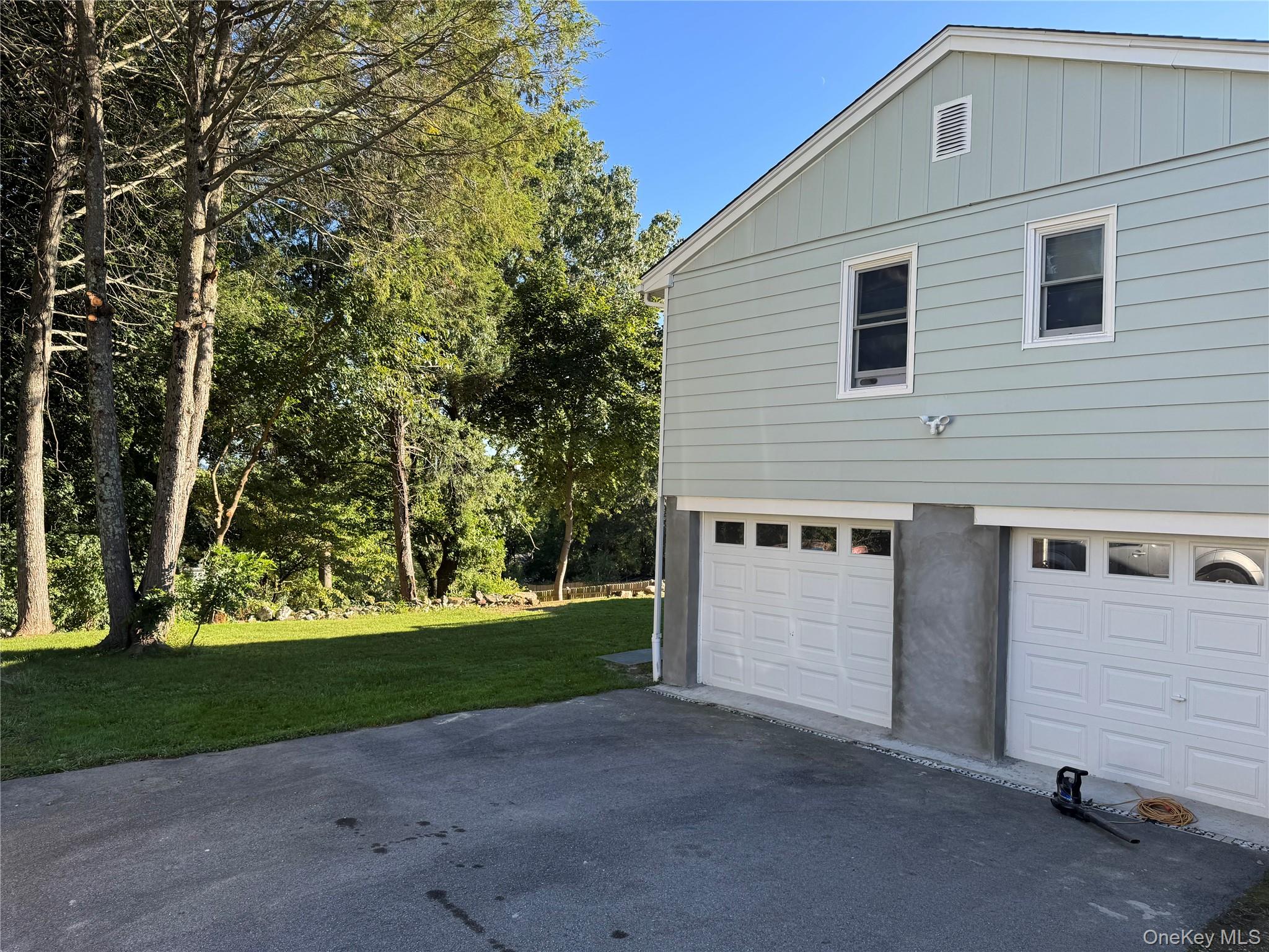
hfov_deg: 71.6
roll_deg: -1.5
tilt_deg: +1.3
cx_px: 634
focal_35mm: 24
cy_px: 476
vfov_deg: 56.8
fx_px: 880
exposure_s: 1/812
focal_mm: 6.76
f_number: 1.78
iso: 80
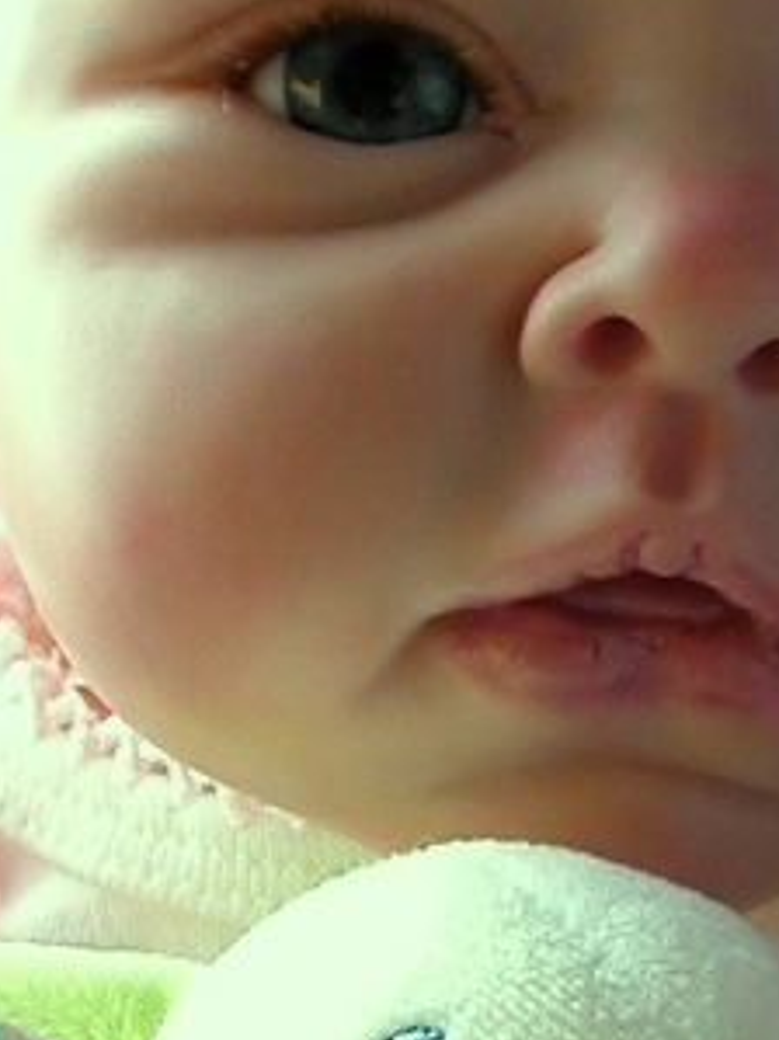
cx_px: 640
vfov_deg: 9.0
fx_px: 6576
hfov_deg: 6.8
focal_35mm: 219
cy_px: 470
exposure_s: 1/67.9
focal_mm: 9.7
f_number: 3.5
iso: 100
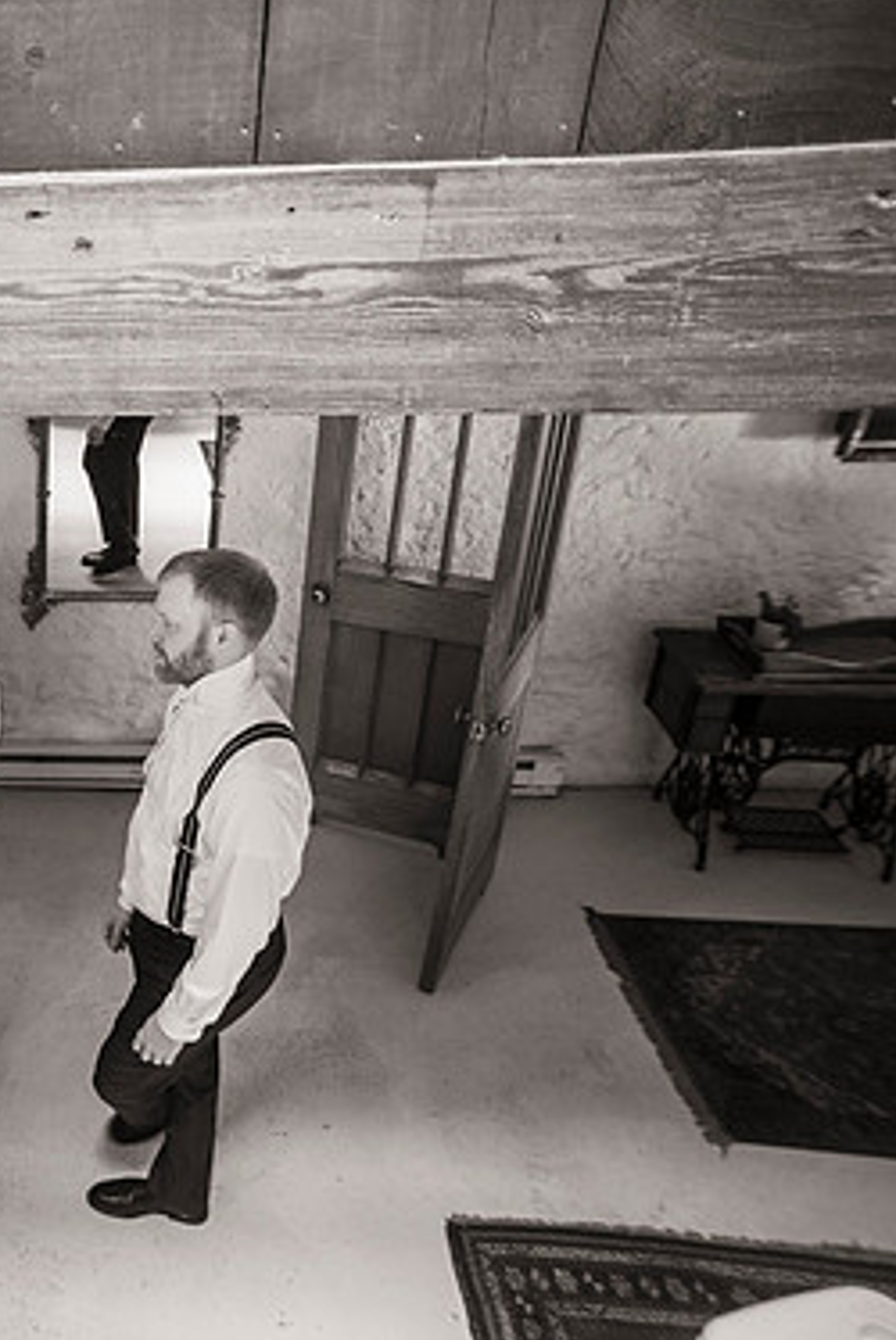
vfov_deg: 60.2
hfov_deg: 35.8
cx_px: -100
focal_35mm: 31
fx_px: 1155
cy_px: 672
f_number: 2.8
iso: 1600
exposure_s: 1/40
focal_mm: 20
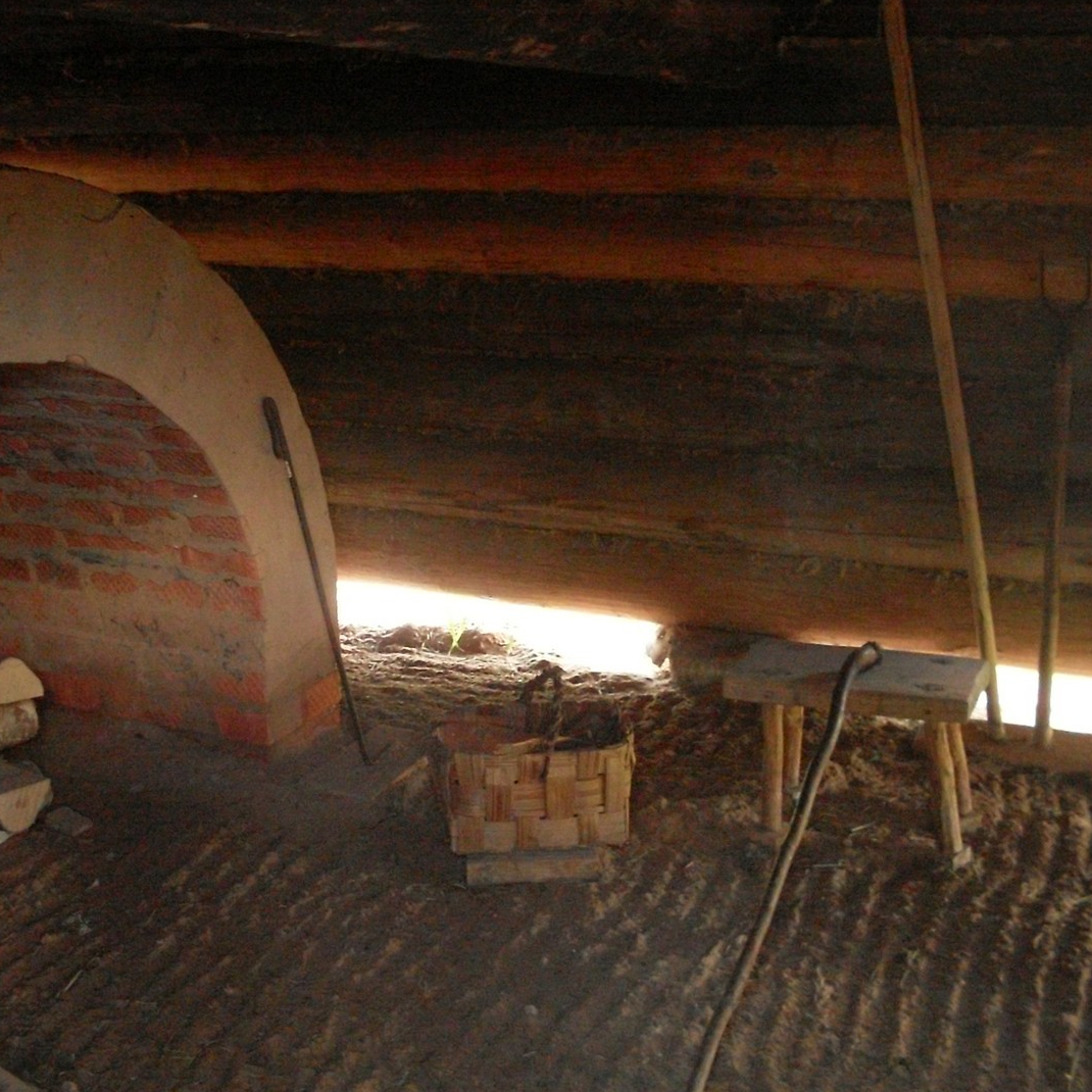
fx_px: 1606
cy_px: 547
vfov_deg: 37.6
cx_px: 489
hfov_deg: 37.5
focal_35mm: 45
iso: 400
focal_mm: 6.3
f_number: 2.8
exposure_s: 1/20
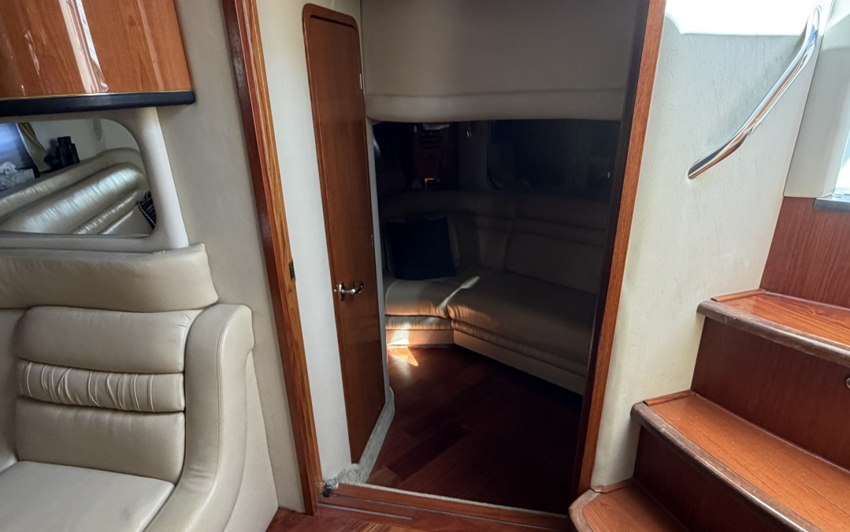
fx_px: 510
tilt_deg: -23.6
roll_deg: +3.9
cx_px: 408
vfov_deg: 54.8
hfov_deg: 79.6
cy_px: 311
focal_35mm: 22
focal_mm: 2.22
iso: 320
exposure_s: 1/121
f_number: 2.2
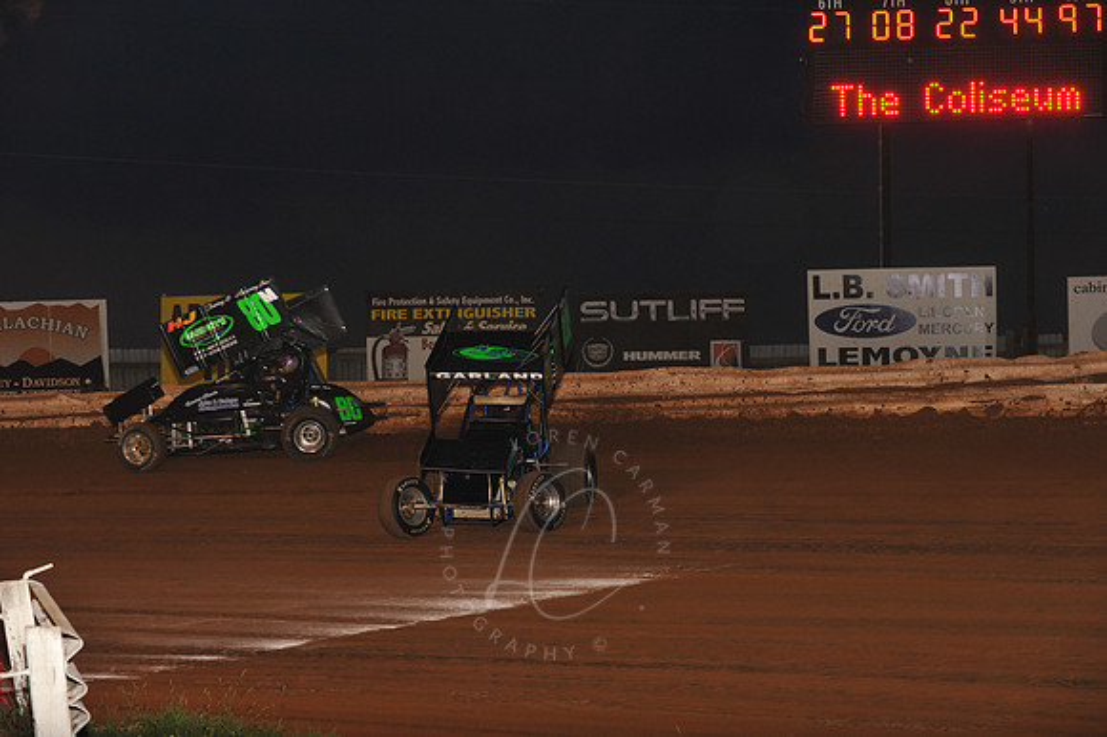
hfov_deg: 18.3
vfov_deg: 12.2
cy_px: 368
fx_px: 3442
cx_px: 554
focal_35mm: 112
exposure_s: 1/320
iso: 1000
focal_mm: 112
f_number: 6.3
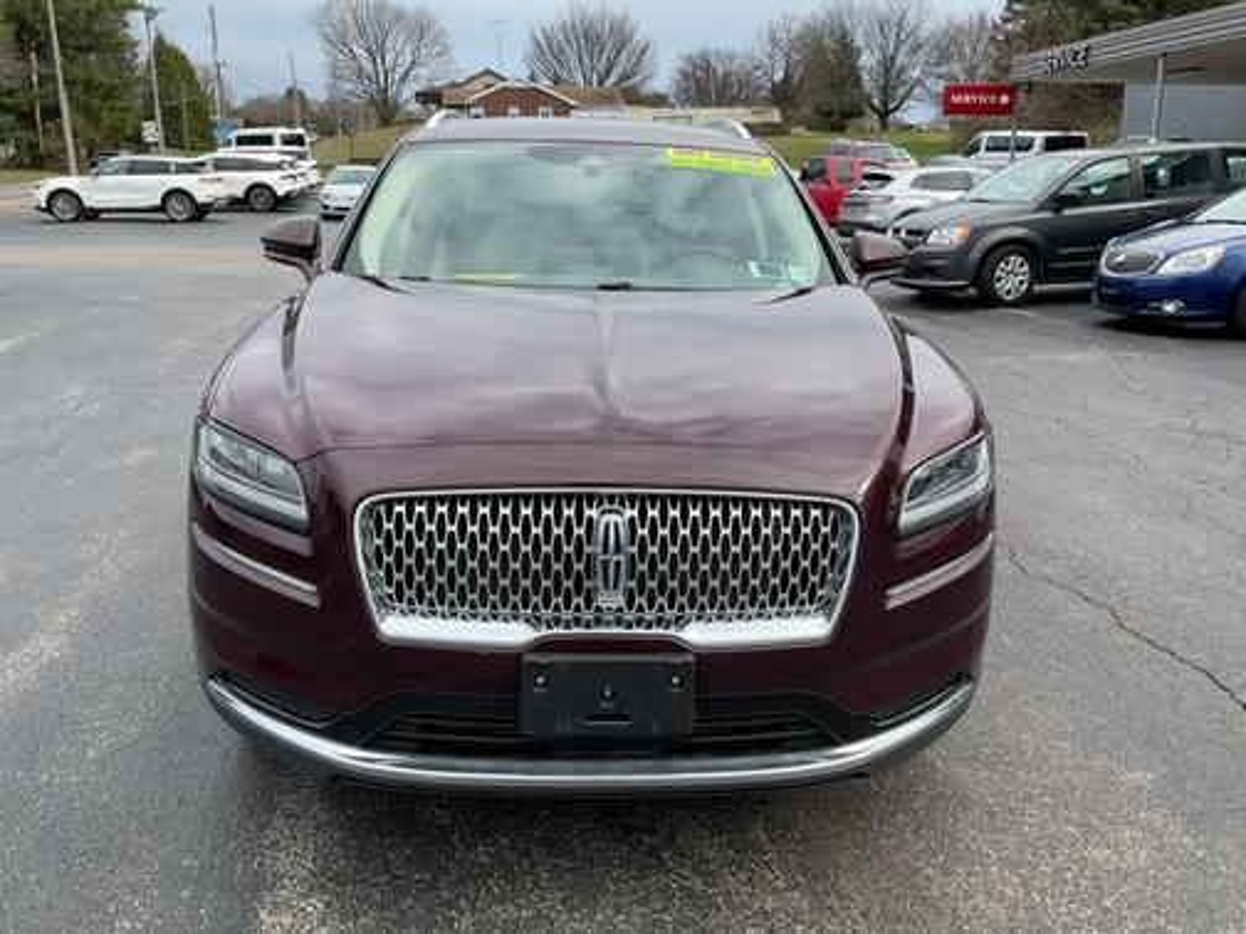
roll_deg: +0.6
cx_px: 623
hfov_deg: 61.7
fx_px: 1044
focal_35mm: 29
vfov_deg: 48.2
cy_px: 467
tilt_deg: -14.0
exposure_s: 1/599
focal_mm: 3
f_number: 1.8
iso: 16
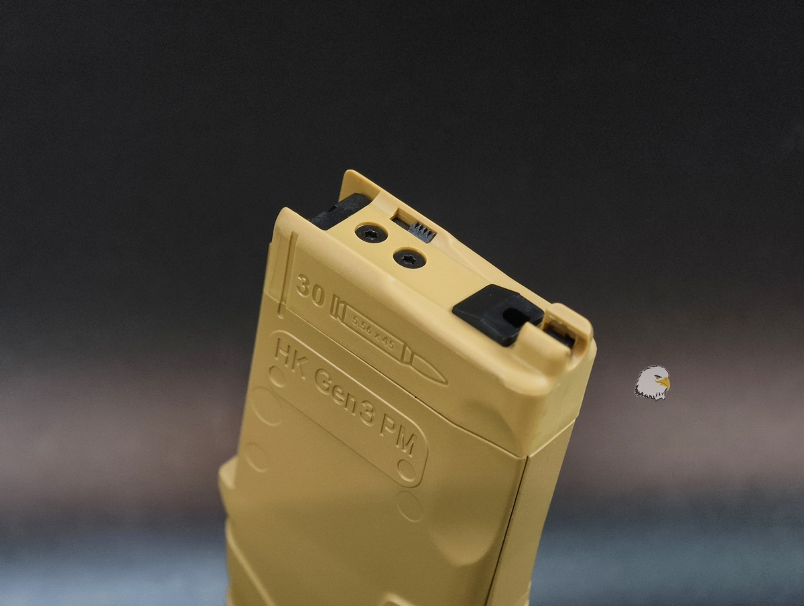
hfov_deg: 23.0
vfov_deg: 17.4
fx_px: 1977
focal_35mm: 85
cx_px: 402
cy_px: 303
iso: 1738
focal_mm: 22.48
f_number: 2.67
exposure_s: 1/30
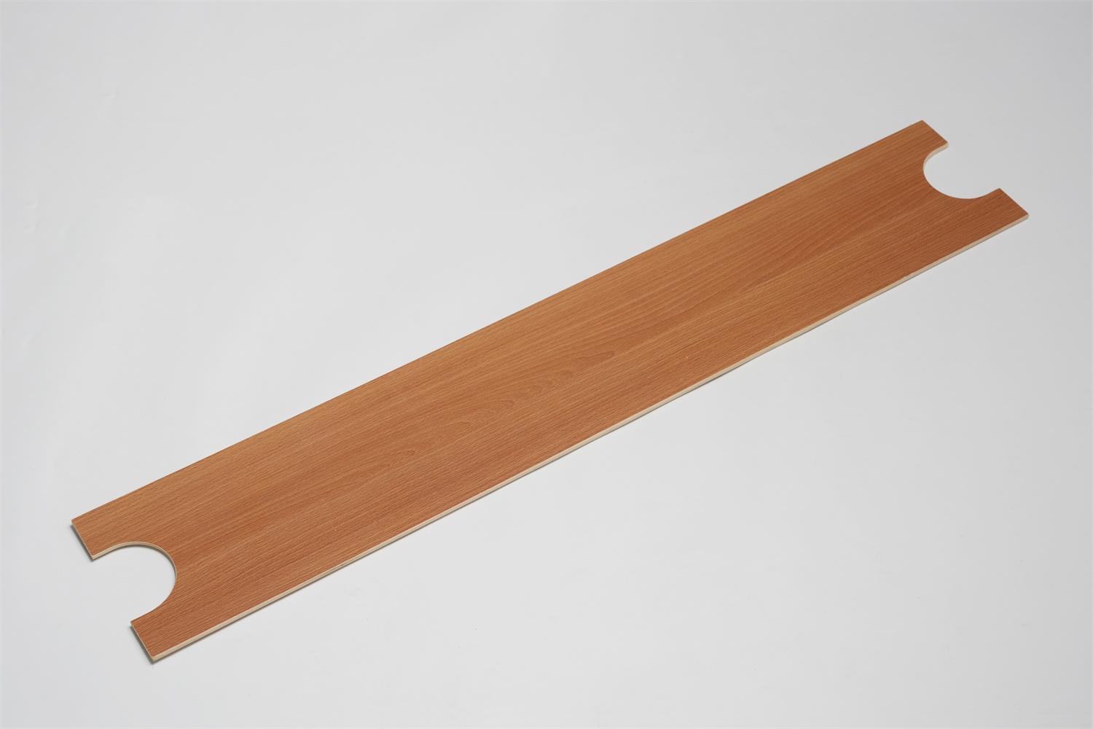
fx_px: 1770
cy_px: 364
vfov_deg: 23.3
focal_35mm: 58
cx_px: 546
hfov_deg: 34.3
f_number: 10
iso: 500
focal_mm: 58.3
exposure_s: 1/125
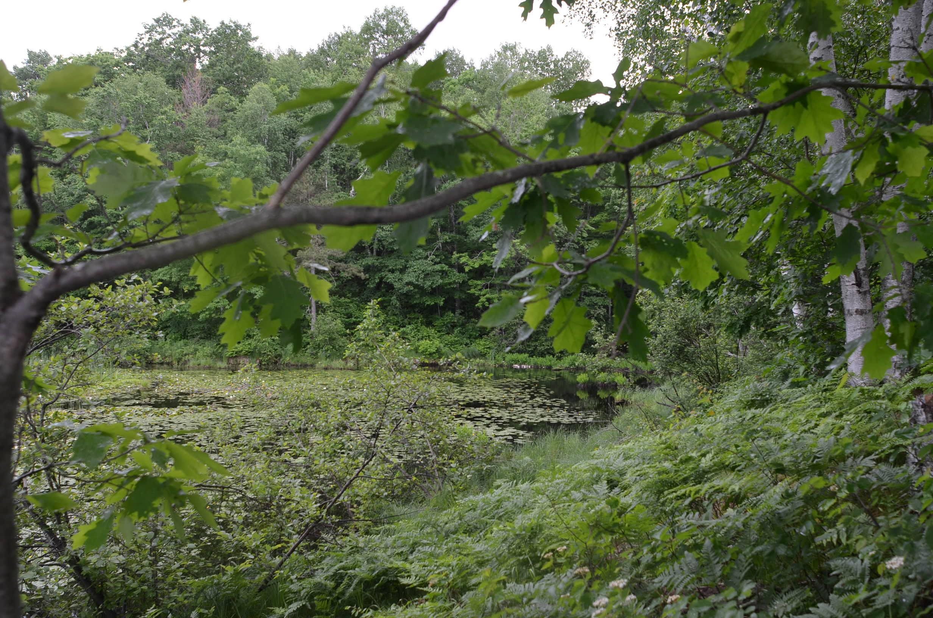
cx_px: 466
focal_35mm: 30
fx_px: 776
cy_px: 309
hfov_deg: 62.0
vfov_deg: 43.4
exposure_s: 1/125
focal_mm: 20
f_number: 5.6
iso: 220
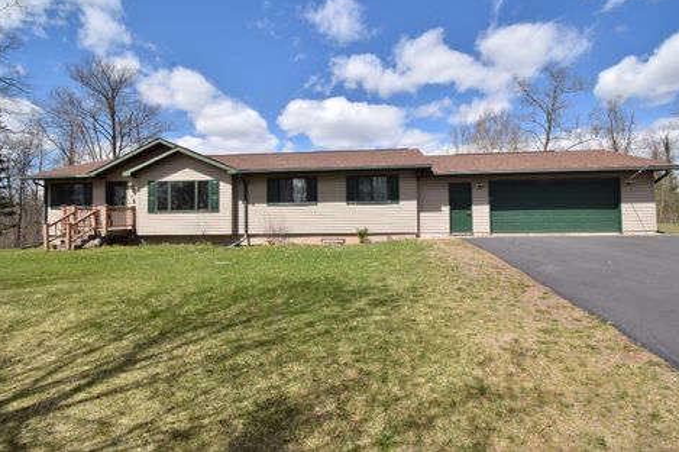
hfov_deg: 96.8
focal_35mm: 16
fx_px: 302
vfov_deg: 73.6
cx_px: 349
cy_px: 212
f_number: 20
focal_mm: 10
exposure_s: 1/200
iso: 320
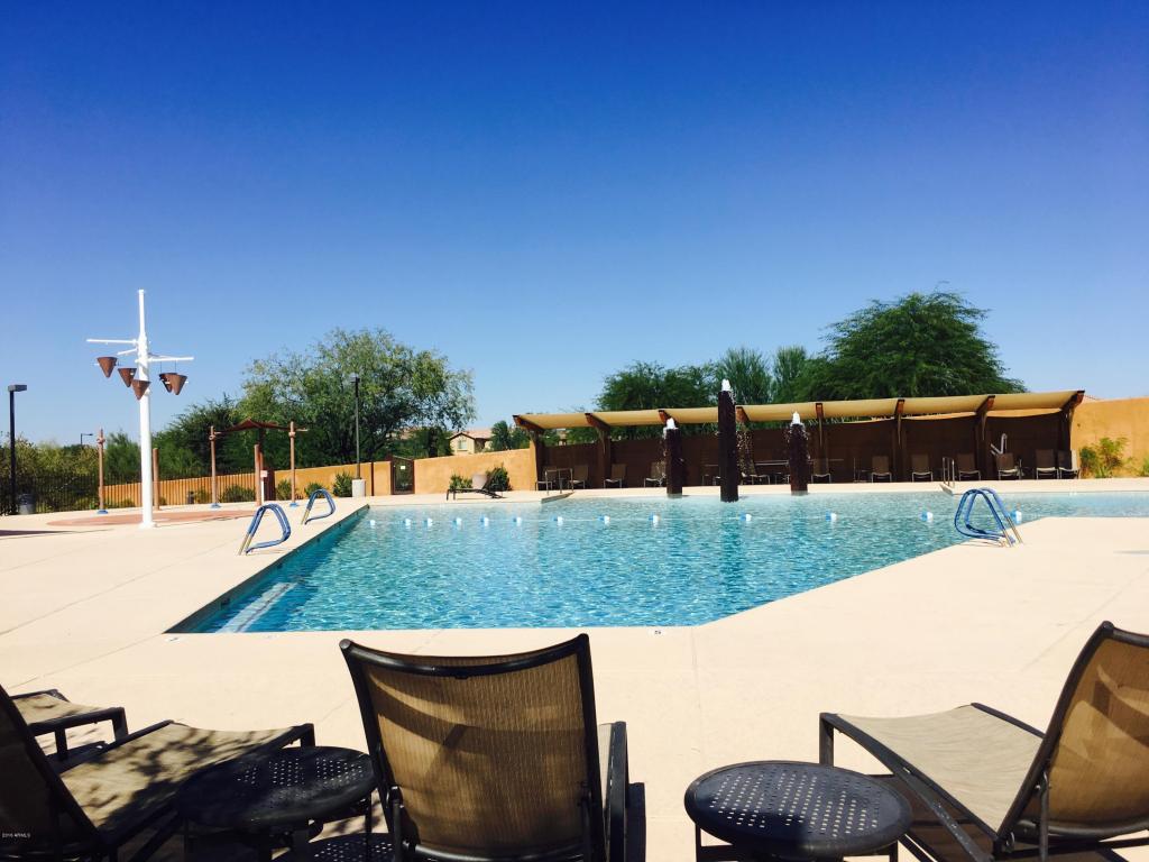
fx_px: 963
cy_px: 431
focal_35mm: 29
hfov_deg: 61.7
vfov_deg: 48.2
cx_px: 574
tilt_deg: +1.1
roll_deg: +2.5
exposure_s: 1/2481
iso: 25
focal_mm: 4.15
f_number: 2.2
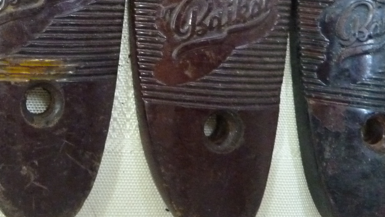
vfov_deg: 22.4
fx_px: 510
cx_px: 34
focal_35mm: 50
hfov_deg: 38.3
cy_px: -33
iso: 800
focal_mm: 4.1
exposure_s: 1/20
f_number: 3.3
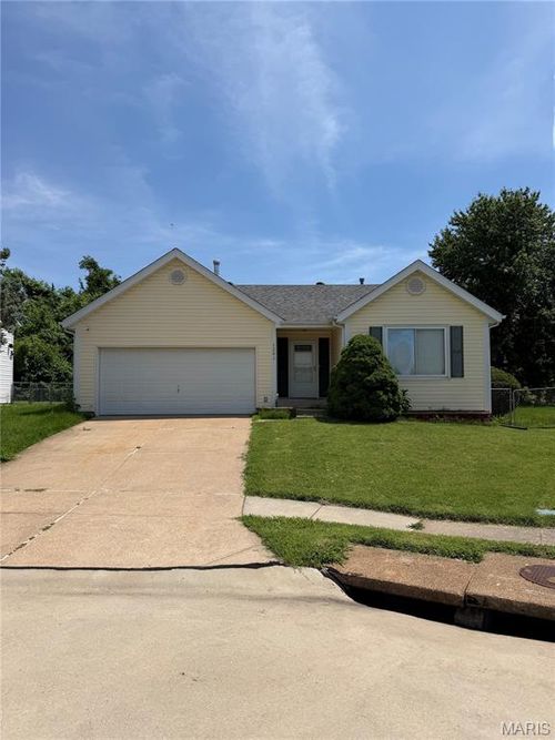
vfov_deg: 71.6
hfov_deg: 56.8
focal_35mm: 24
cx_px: 278
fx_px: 513
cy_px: 370
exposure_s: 1/7353
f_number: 1.78
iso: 80
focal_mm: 6.76
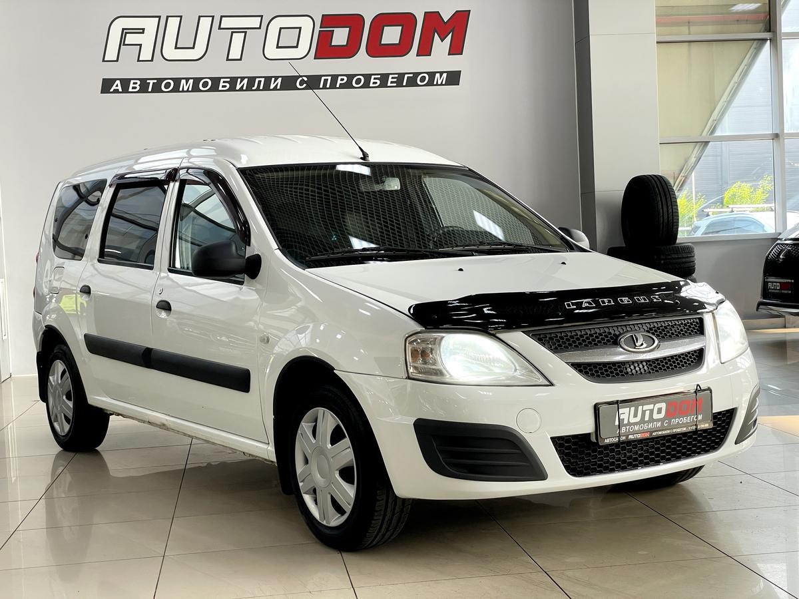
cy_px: 300
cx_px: 400
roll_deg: +2.3
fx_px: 1200
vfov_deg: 28.0
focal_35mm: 52
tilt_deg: -2.3
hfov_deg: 36.8
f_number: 2
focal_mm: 6
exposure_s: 1/99
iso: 80
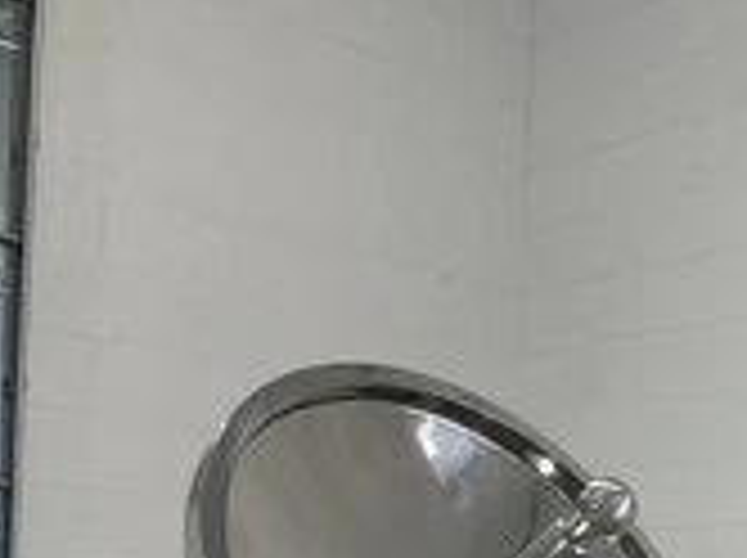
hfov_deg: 25.7
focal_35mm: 70
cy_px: 666
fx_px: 1508
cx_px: 824
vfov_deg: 19.7
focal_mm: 3
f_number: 1.8
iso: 50
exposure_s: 1/122
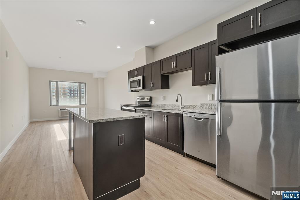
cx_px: 150
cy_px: 100
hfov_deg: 100.4
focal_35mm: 15
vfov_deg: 77.3
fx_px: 125
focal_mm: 10
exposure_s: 1/60
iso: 1600
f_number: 8
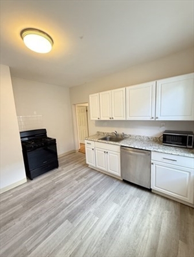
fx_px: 104
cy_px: 128
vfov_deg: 102.0
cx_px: 97
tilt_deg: -6.6
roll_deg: +2.6
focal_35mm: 14
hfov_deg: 85.8
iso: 200
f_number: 2.2
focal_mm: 2.22
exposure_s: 1/60
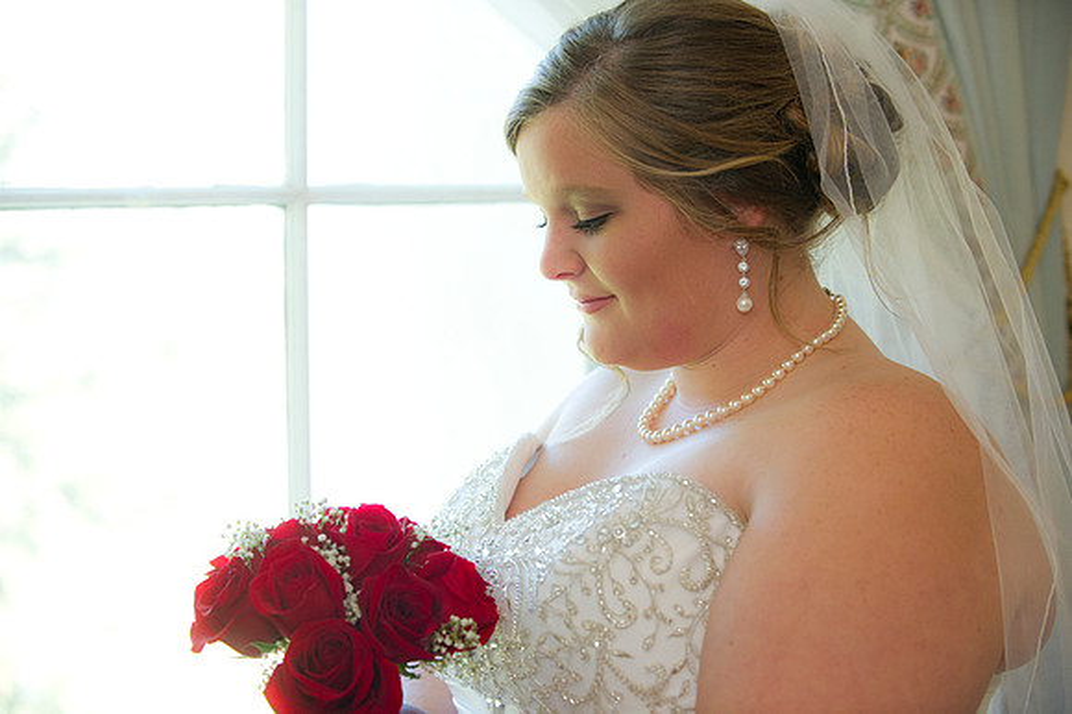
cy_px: 357
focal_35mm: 75
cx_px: 536
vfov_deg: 18.2
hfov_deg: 27.0
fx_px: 2232
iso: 1600
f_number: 3.2
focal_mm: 75
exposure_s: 1/320
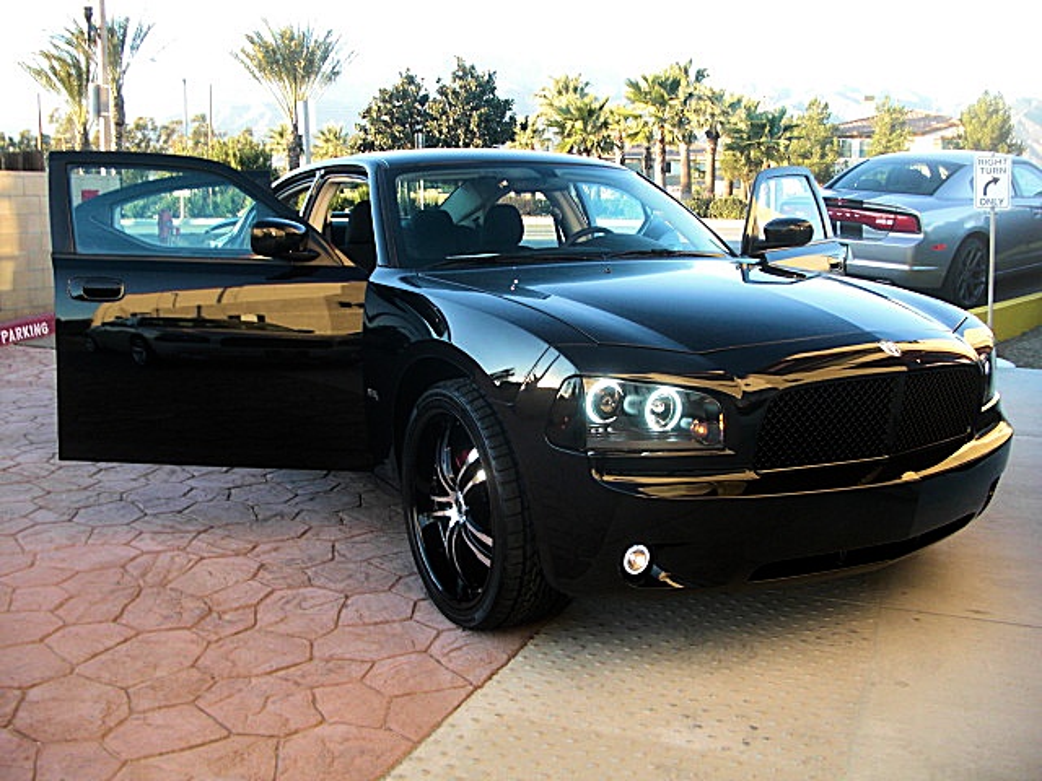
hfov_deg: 51.4
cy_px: 390
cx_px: 521
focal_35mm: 36
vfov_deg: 39.7
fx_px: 1084
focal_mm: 6.3
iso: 100
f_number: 2.8
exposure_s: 1/100
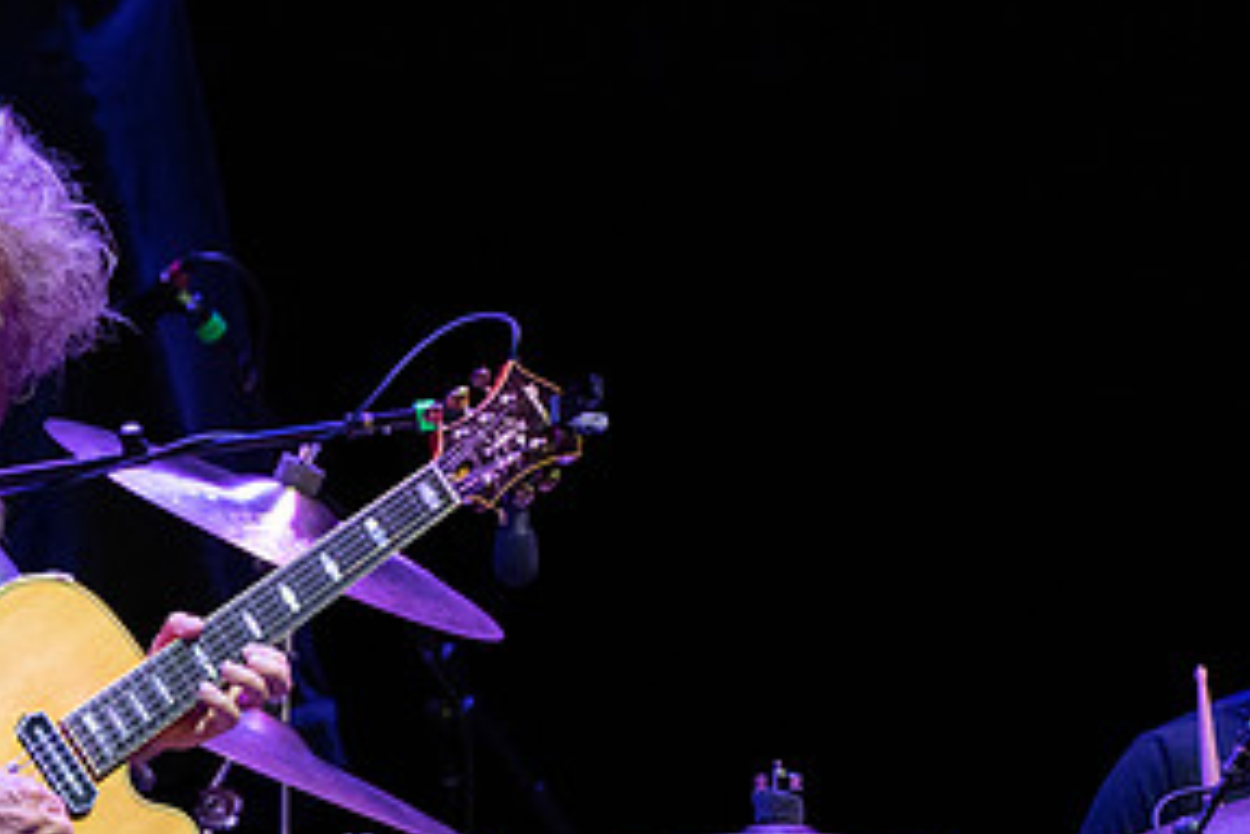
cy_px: 589
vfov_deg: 1.7
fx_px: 27984
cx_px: 169
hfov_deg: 2.6
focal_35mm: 806
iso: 3200
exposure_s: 1/320
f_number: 7.1
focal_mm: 400
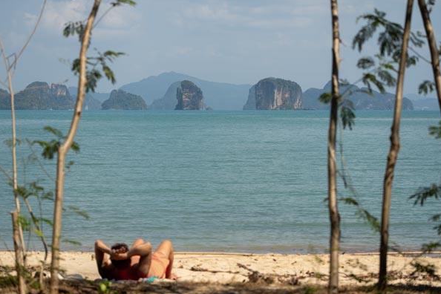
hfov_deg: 20.2
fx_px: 1237
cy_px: 147
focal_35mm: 101
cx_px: 222
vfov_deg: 13.6
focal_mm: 100
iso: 400
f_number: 5.6
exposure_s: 1/4000
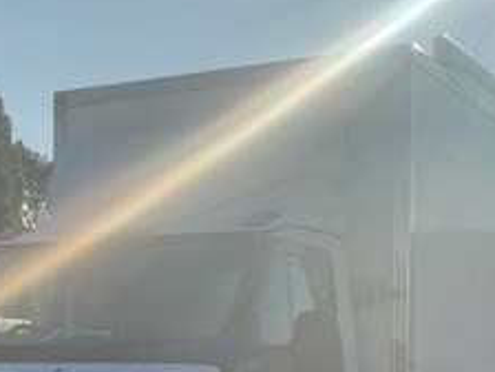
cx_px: 234
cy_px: 374
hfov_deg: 23.6
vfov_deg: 17.4
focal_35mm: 83
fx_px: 1187
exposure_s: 1/5814
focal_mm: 3
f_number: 1.8
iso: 16
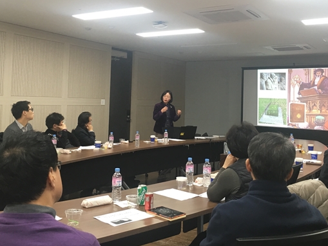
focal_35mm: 41
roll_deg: -1.5
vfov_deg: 34.8
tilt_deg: +1.9
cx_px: 162
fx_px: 389
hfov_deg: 45.8
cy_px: 78
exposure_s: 1/30
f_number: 2.2
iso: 80
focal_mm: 4.15
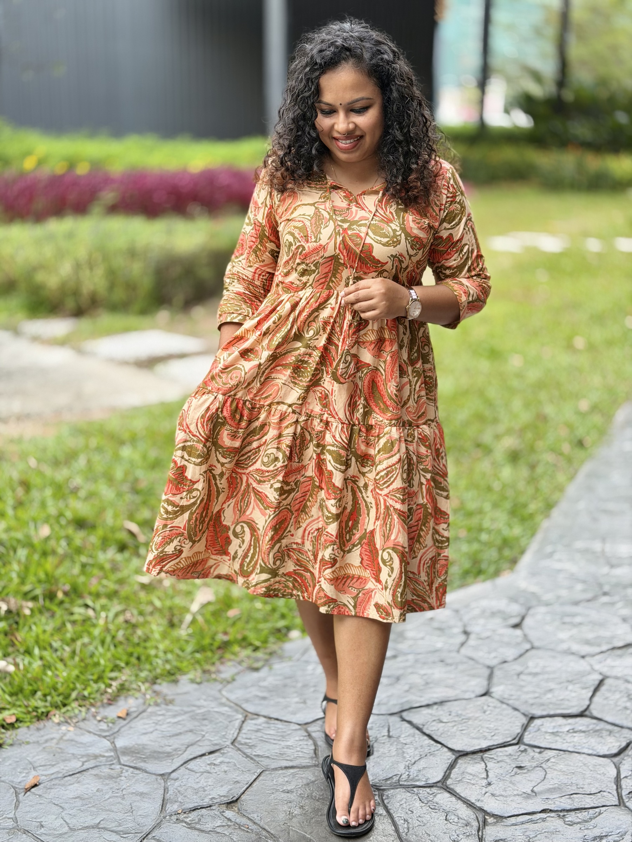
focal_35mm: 48
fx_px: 1168
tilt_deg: -15.1
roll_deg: -0.8
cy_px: 421
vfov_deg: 39.7
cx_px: 316
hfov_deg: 30.3
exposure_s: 1/69
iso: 100
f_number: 1.78
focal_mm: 6.76
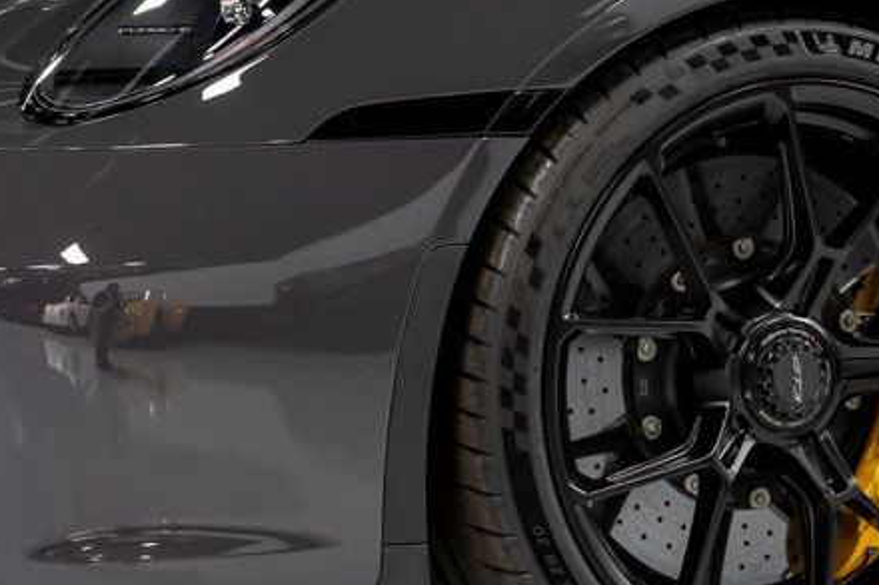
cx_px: 342
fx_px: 3124
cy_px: 263
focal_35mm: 128
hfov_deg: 16.0
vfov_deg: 10.7
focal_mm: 55
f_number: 4
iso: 800
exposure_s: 1/60
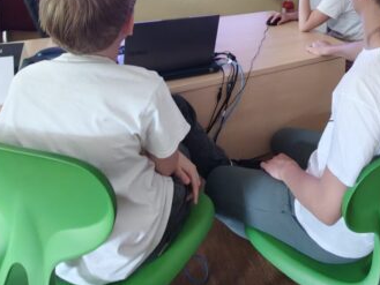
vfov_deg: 38.7
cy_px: -45
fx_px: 307
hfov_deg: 58.9
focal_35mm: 28
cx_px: 300
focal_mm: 2.31
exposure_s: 1/33.3
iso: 6094
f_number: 2
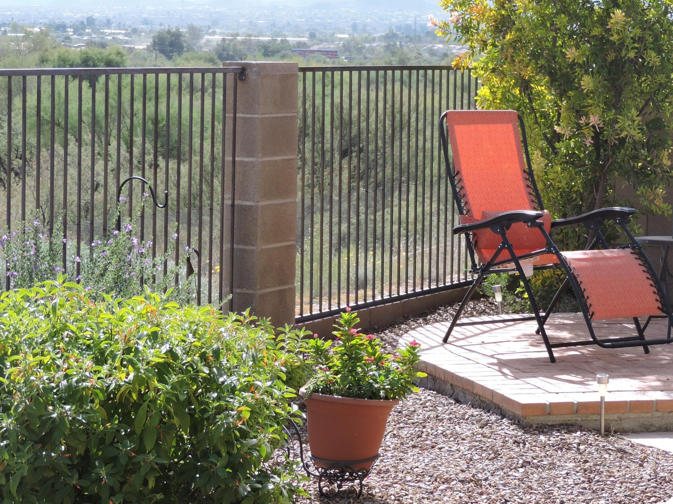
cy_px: 152
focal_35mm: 126
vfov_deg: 11.7
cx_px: 430
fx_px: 2450
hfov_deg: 15.6
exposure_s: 1/320
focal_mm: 15.2
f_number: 4
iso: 100
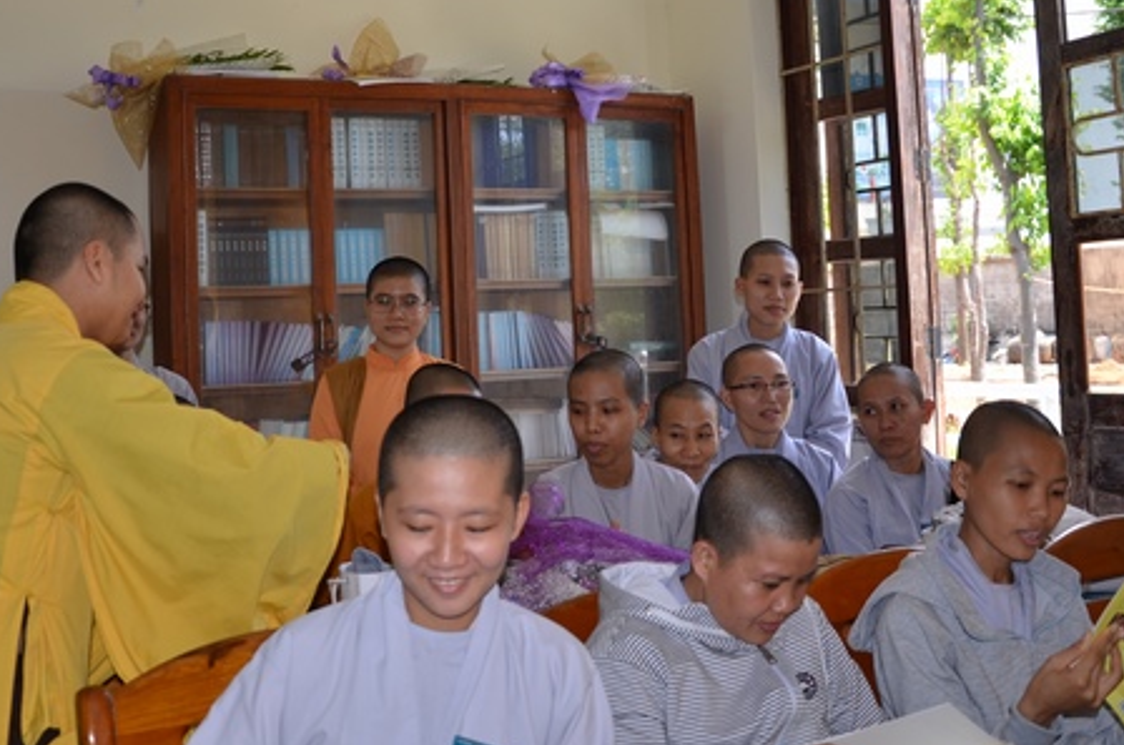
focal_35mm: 46
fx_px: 1425
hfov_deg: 42.9
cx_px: 457
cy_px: 232
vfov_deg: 29.0
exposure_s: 1/250
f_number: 3.8
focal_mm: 21
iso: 250
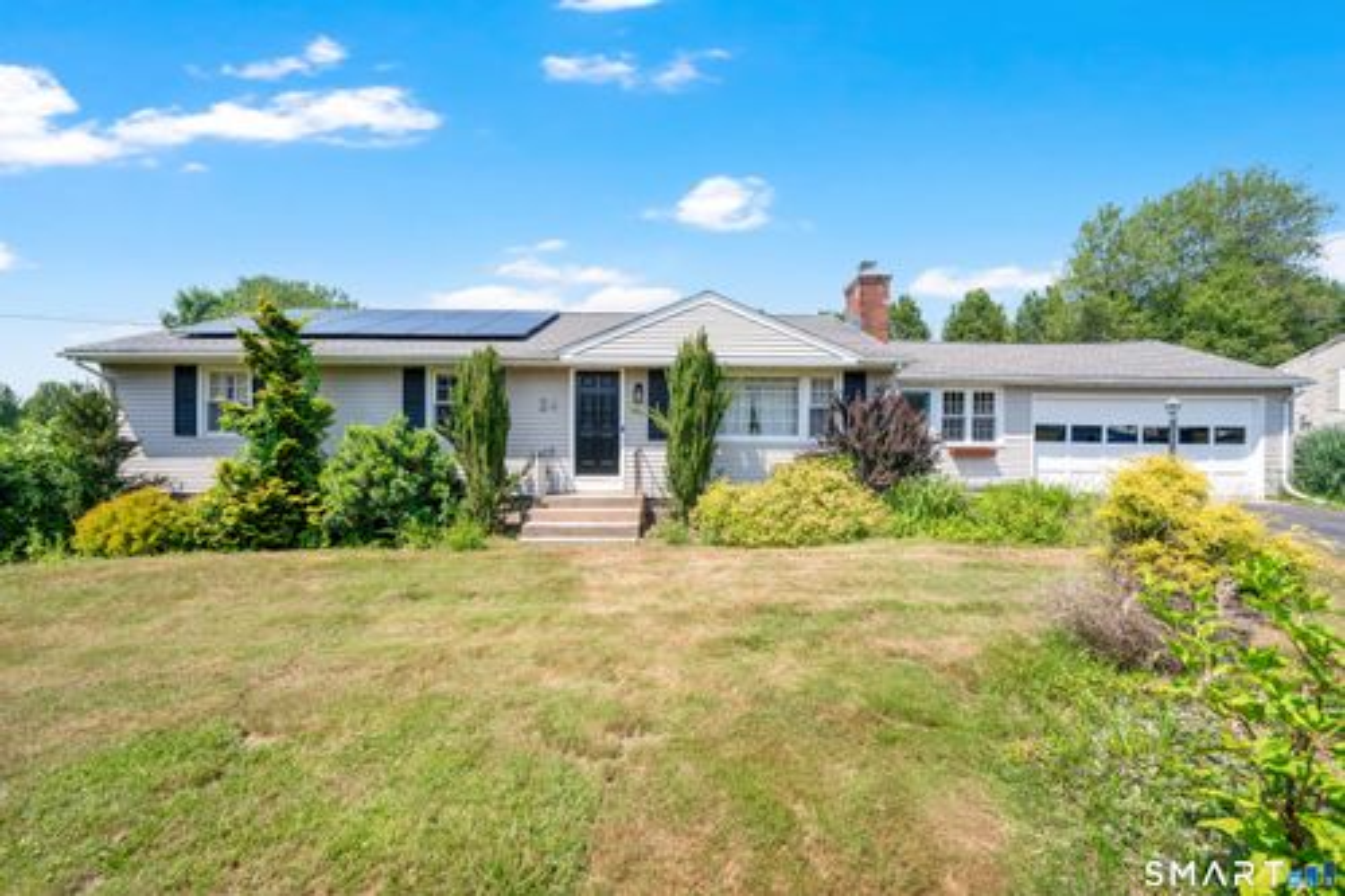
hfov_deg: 104.3
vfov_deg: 81.2
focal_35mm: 14
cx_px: 672
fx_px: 523
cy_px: 448
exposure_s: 1/800
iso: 640
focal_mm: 14
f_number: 9
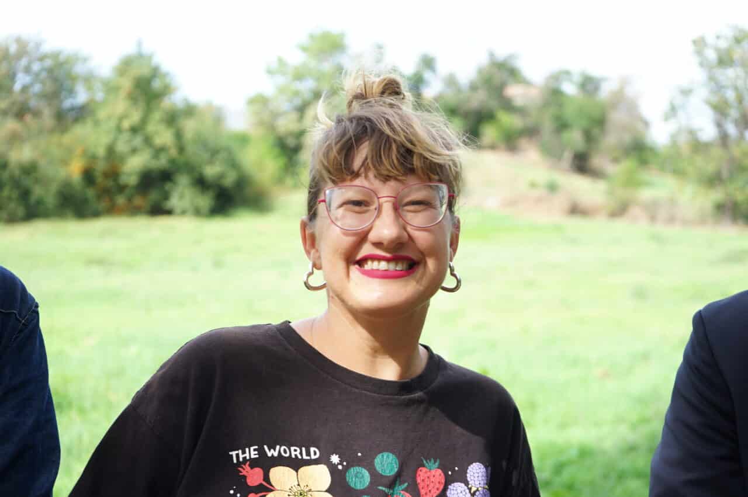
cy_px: 248
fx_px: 1266
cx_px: 374
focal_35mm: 61
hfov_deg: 32.9
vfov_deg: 22.2
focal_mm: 61
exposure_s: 1/200
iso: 200
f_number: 5.6
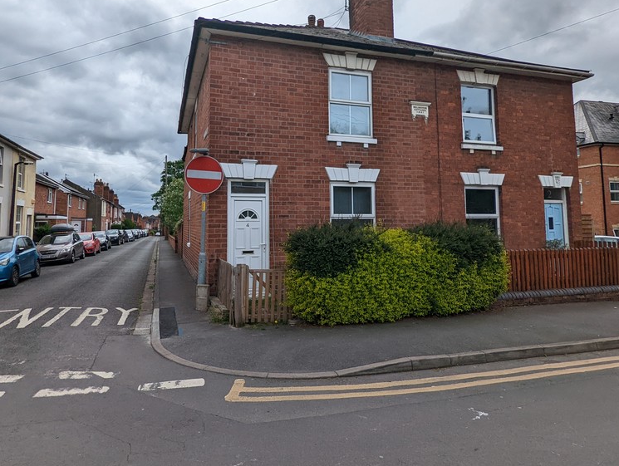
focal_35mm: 22
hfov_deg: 76.2
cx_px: 292
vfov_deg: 60.6
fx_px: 394
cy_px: 183
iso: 50
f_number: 2.2
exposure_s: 1/3876
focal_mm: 2.35
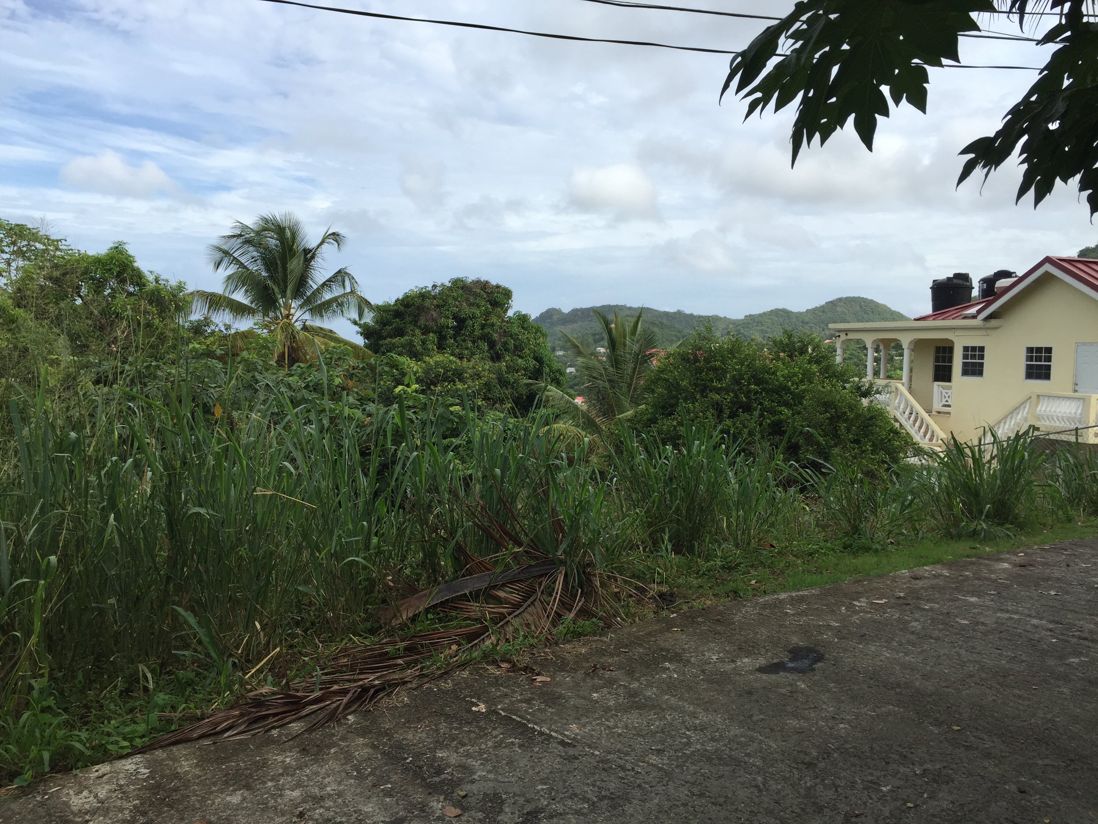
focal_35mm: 29
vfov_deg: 48.2
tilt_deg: -3.8
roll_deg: -2.9
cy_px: 412
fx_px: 920
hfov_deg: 61.7
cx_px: 549
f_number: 2.2
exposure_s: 1/1276
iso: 32
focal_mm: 4.15
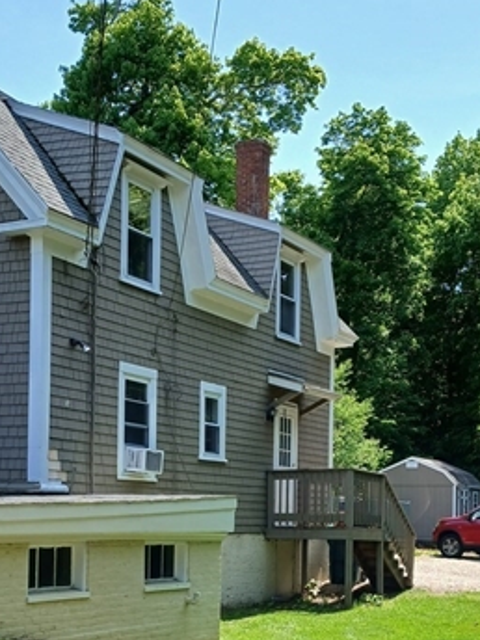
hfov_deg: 25.2
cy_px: 521
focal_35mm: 58
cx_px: 233
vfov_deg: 32.2
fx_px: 1072
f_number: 1.8
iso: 20
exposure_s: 1/385
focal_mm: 3.98
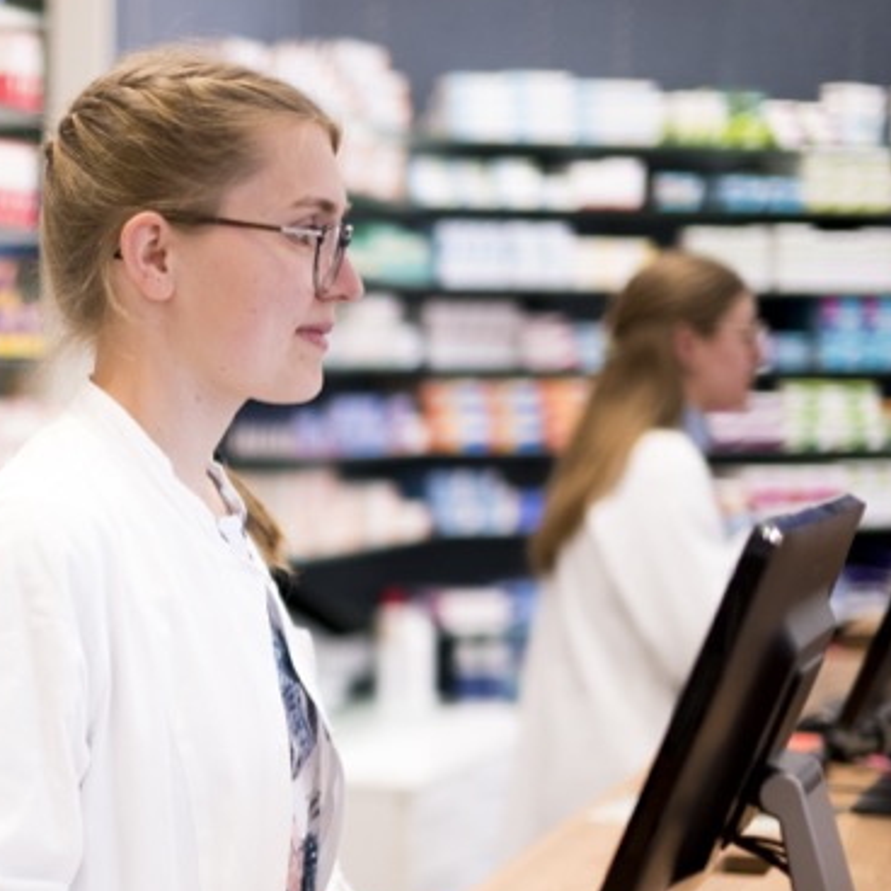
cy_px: 680
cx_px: -145
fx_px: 3029
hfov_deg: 16.1
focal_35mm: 104
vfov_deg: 16.6
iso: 1000
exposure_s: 1/400
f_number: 1.4
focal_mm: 50
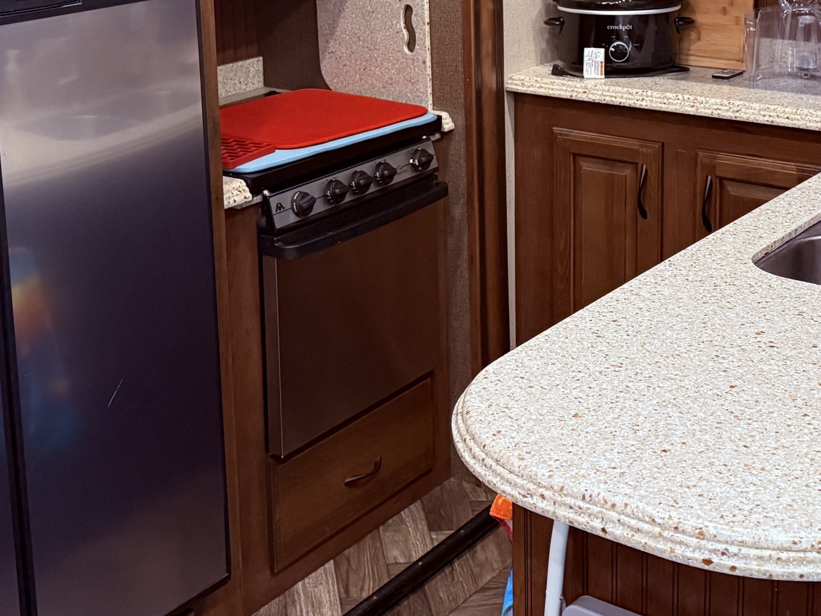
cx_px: 376
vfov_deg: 24.8
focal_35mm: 57
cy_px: 51
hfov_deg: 33.8
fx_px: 1352
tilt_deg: -8.9
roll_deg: +1.1
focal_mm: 6.76
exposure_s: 1/44
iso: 800
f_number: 1.78
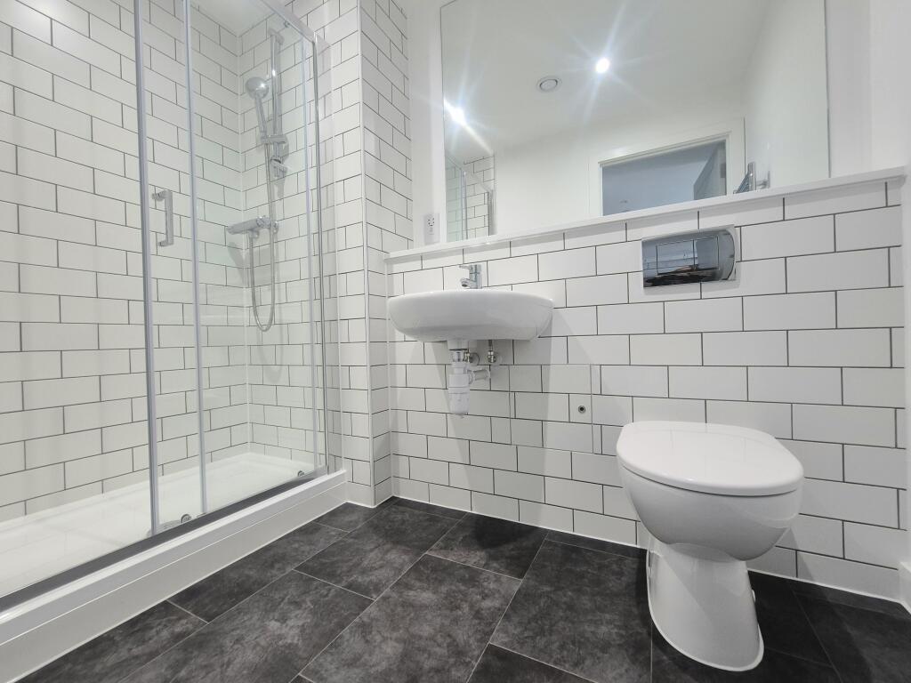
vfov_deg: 89.9
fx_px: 342
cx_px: 456
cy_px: 342
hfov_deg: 106.2
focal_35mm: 13
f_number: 2.2
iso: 160
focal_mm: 2.2
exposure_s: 1/50
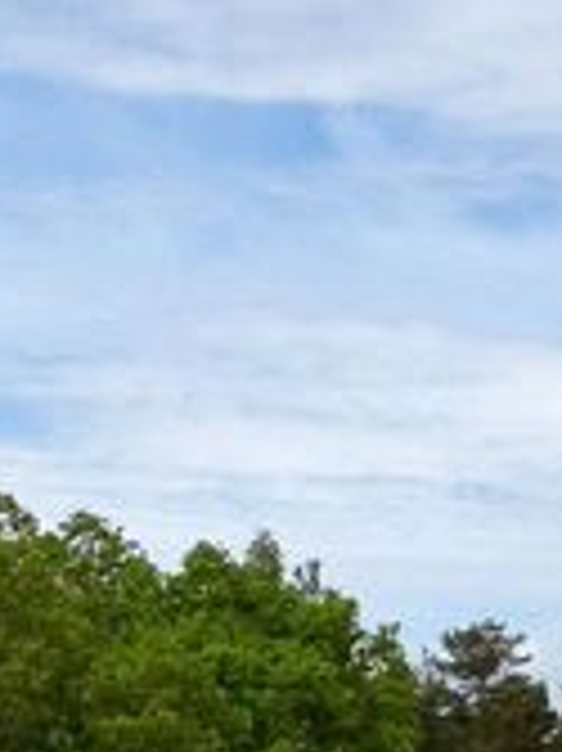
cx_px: 719
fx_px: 3641
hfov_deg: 8.7
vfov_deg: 11.1
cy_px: 1292
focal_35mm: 168
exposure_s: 1/1783
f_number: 2.4
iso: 64
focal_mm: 4.28
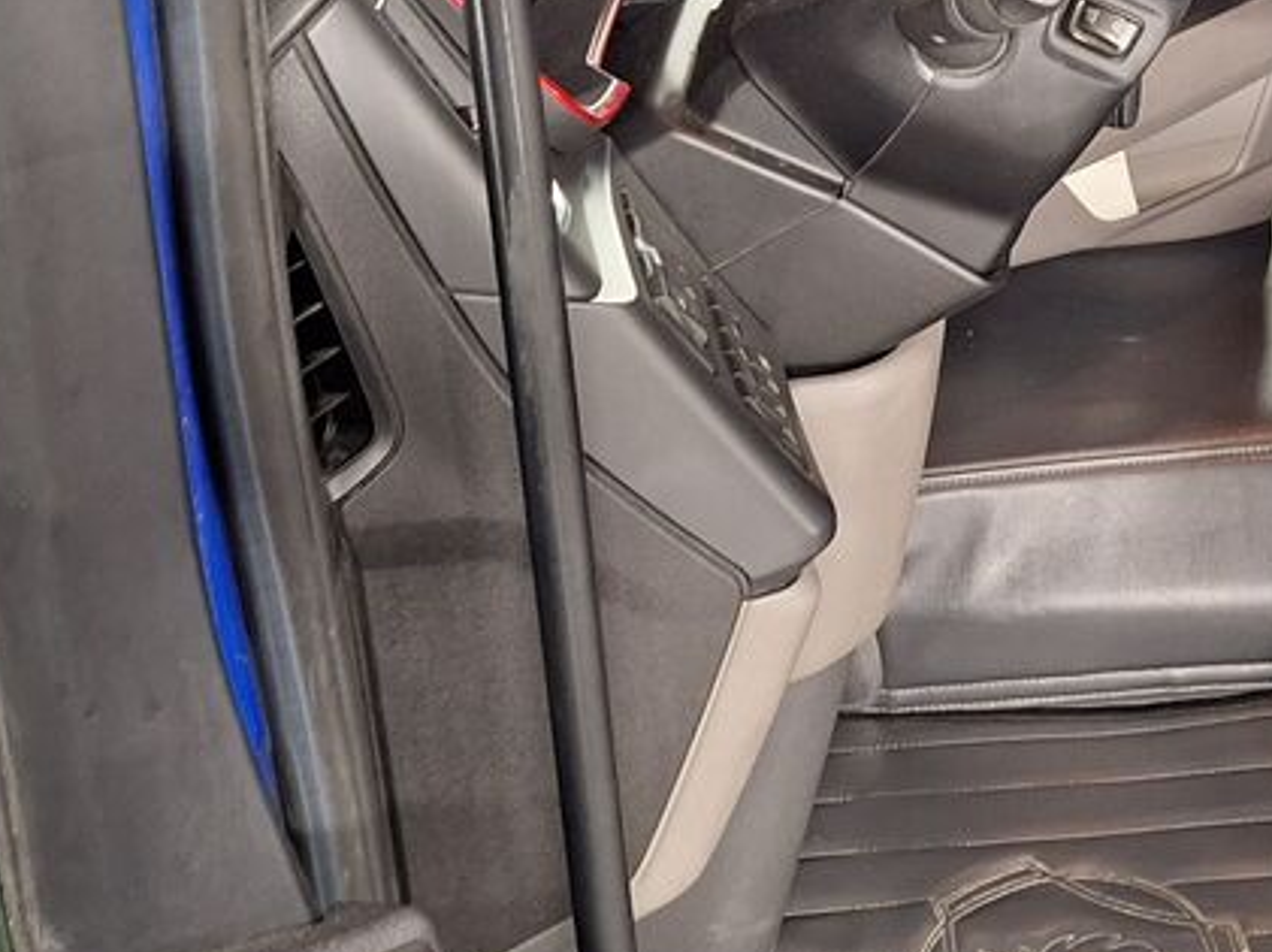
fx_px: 2570
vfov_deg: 20.0
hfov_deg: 24.9
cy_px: -115
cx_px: 1553
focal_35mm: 70
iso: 320
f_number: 1.8
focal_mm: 5.54
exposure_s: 1/33
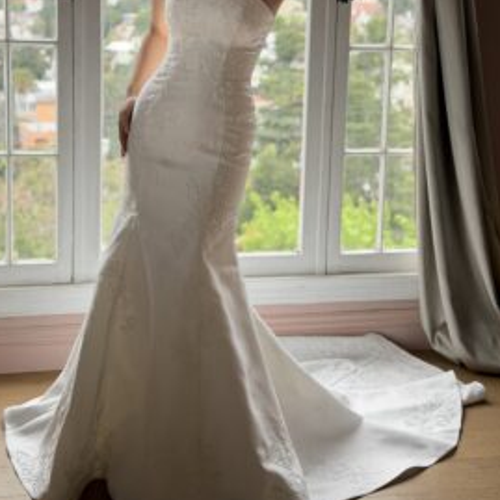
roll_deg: -2.2
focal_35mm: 63
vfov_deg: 27.1
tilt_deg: -9.9
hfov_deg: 27.3
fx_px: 1030
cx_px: 257
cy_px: 156
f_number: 1.78
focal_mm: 6.76
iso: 80
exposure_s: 1/336
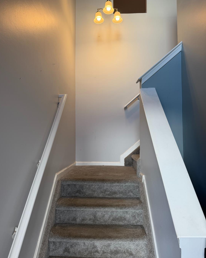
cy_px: 131
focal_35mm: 26
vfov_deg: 66.0
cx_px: 99
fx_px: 198
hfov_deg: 54.9
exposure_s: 1/141
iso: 100
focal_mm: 6.76
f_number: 1.78
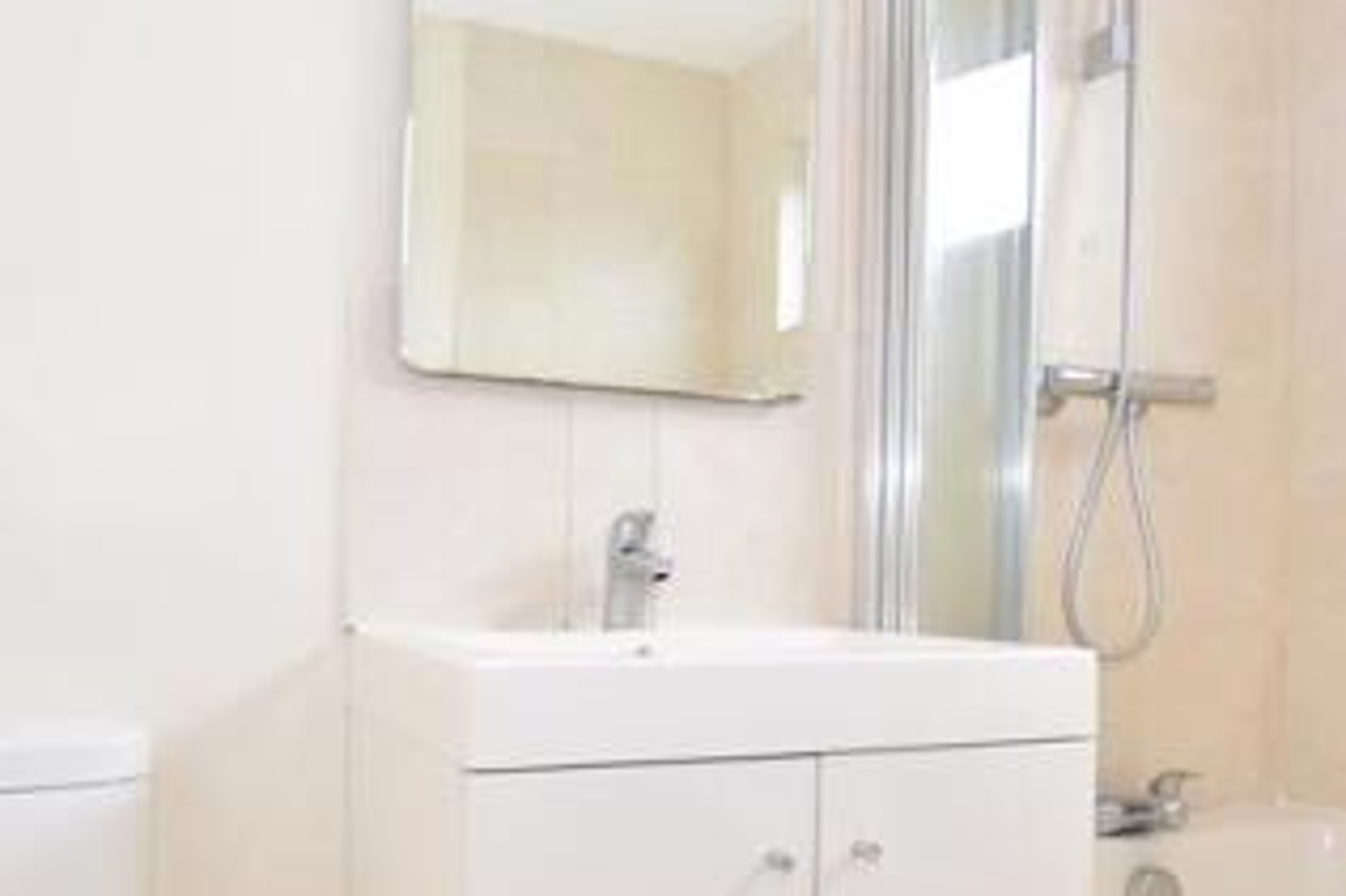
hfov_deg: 60.1
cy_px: 580
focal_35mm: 31
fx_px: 1158
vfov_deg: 41.9
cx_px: 577
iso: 200
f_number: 5
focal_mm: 10
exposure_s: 1/15
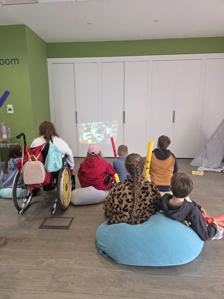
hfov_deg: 58.9
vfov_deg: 73.9
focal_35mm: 23
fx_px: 198
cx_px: 112
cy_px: 150
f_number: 1.7
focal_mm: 6.3
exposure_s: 1/100
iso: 320
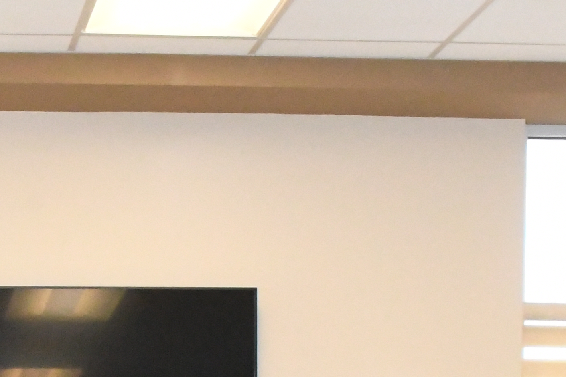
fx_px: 2296
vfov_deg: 9.0
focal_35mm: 146
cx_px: -164
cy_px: 662
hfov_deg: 13.6
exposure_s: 1/250
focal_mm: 25
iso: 8000
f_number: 16
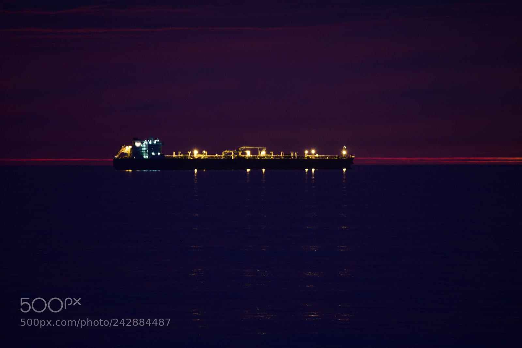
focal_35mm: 360
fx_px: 5219
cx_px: 261
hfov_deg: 5.7
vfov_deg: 3.8
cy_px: 174
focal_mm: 240
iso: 250
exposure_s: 1/2
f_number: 5.6
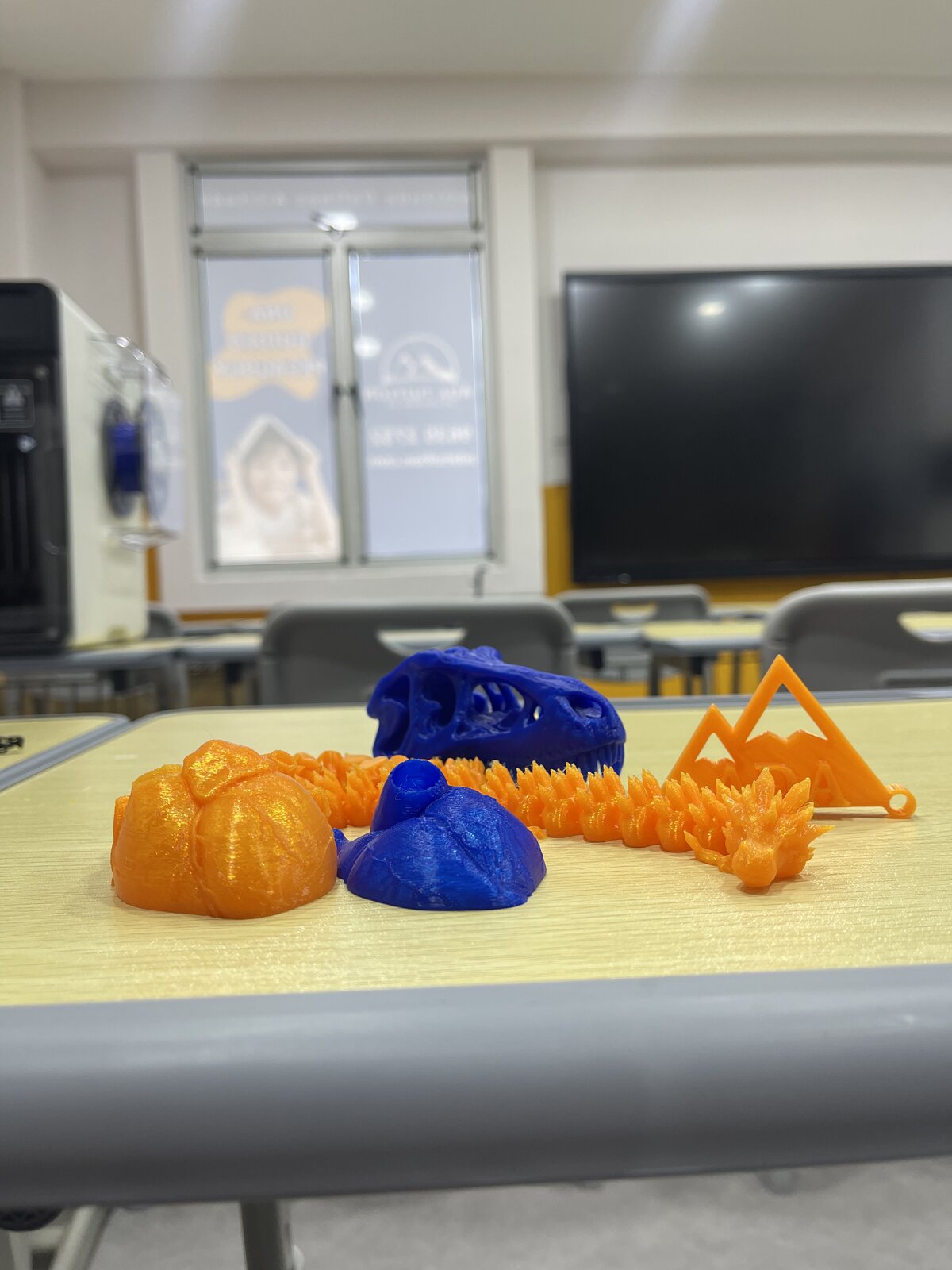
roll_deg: +2.1
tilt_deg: -2.7
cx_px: 476
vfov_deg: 69.4
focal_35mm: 25
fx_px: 917
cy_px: 635
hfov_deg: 54.9
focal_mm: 5.1
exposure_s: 1/100
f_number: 1.6
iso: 100
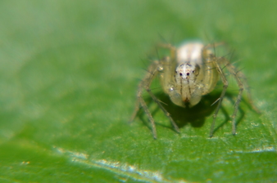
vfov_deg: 4.0
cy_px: 96
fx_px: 2634
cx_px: 191
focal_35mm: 343
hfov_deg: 6.0
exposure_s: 1/400
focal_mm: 80
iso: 100
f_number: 5.3
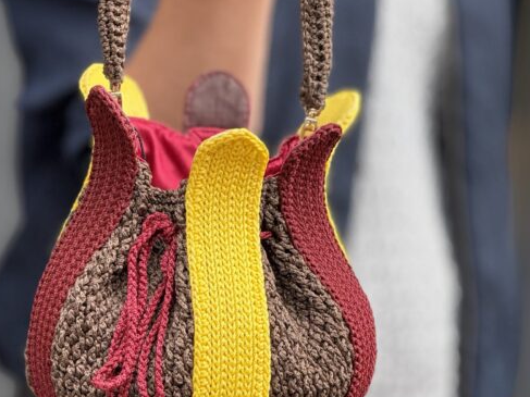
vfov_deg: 7.5
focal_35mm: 197
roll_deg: -5.0
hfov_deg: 10.0
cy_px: 162
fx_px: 3015
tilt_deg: -7.0
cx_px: 230
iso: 50
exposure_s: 1/163
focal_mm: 15.66
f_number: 2.8
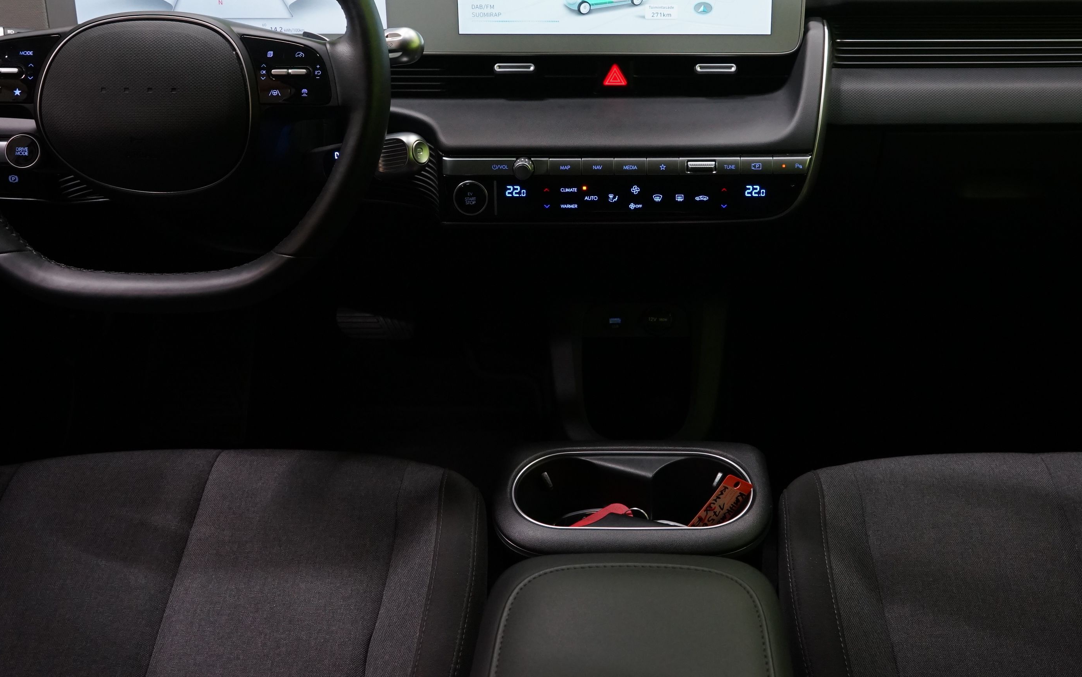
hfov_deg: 50.1
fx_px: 1150
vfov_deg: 32.3
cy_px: 186
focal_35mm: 39
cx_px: 634
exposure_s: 1/25
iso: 1600
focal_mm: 27
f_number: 8
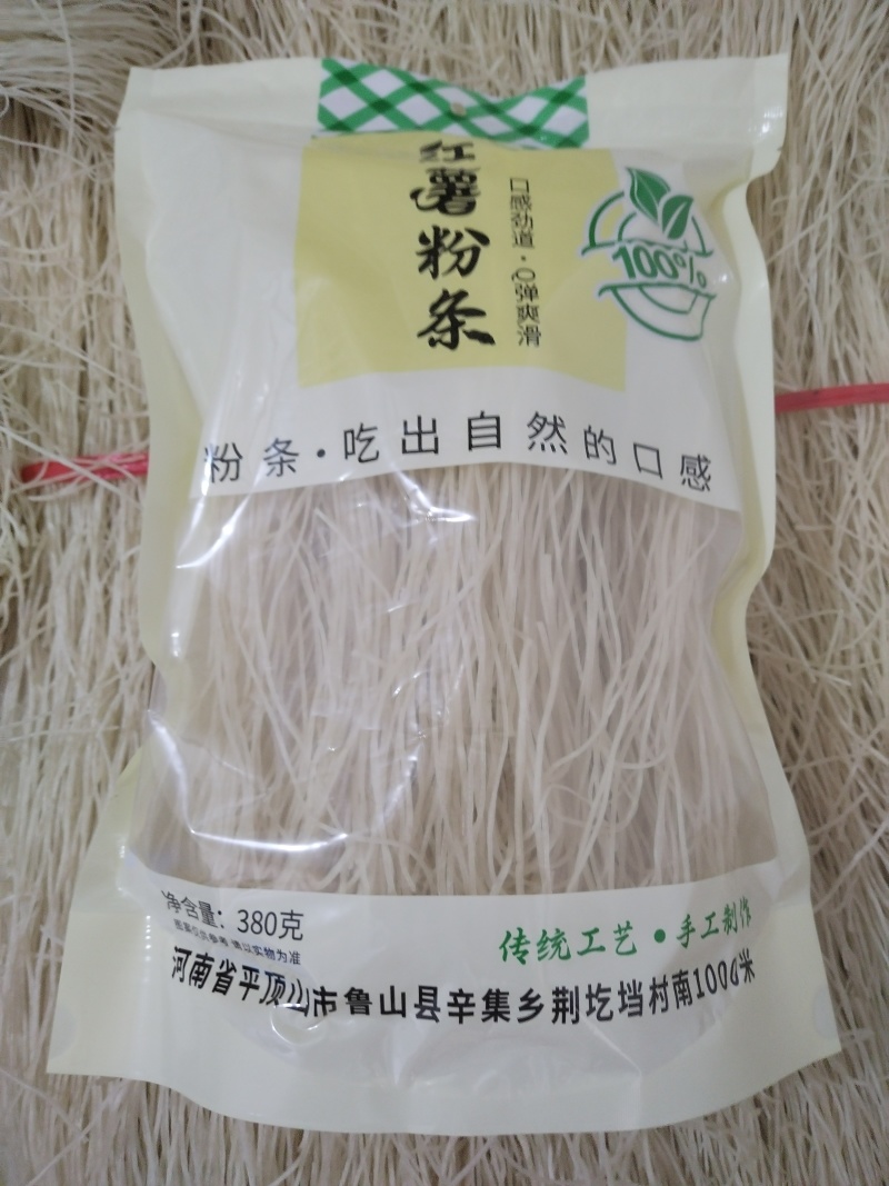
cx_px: 444
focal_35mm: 26
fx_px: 890
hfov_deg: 53.1
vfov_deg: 67.3
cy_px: 593
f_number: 1.8
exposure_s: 1/33.3
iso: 854
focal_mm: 4.75
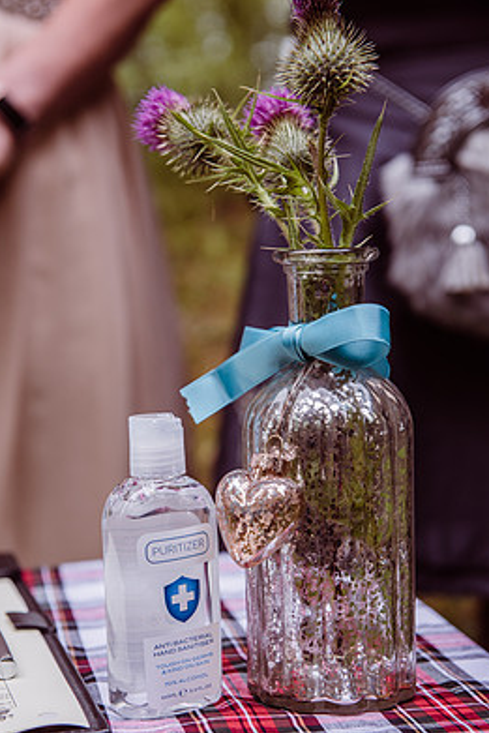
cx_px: 227
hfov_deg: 19.7
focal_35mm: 69
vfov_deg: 29.2
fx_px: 1405
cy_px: 418
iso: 400
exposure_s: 1/500
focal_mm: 60
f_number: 5
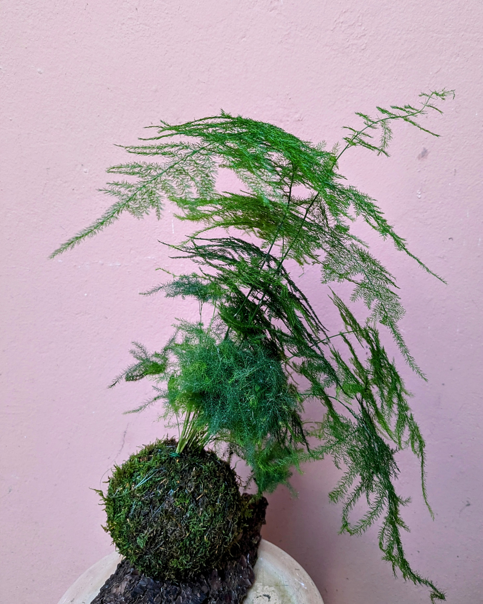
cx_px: 248
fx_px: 518
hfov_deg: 50.0
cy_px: 293
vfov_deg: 60.4
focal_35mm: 29
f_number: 1.73
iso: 201
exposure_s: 1/25
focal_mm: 4.38
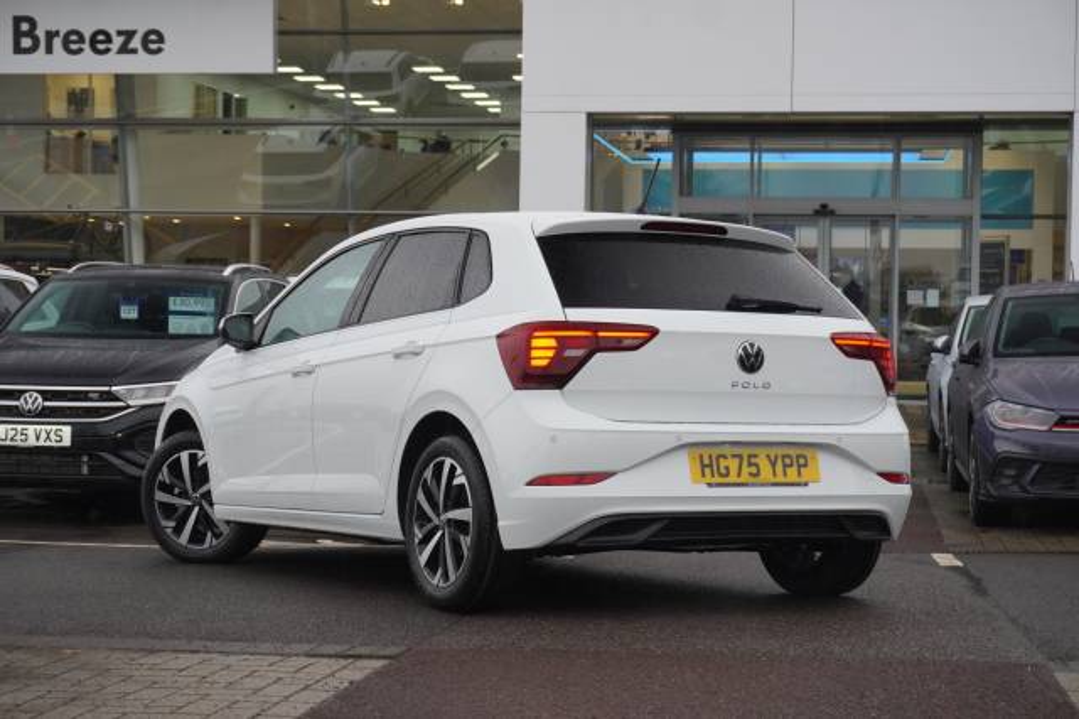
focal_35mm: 66
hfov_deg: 30.5
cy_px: 360
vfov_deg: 20.6
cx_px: 540
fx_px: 1977
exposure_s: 1/160
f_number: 5.6
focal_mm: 44
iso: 1000
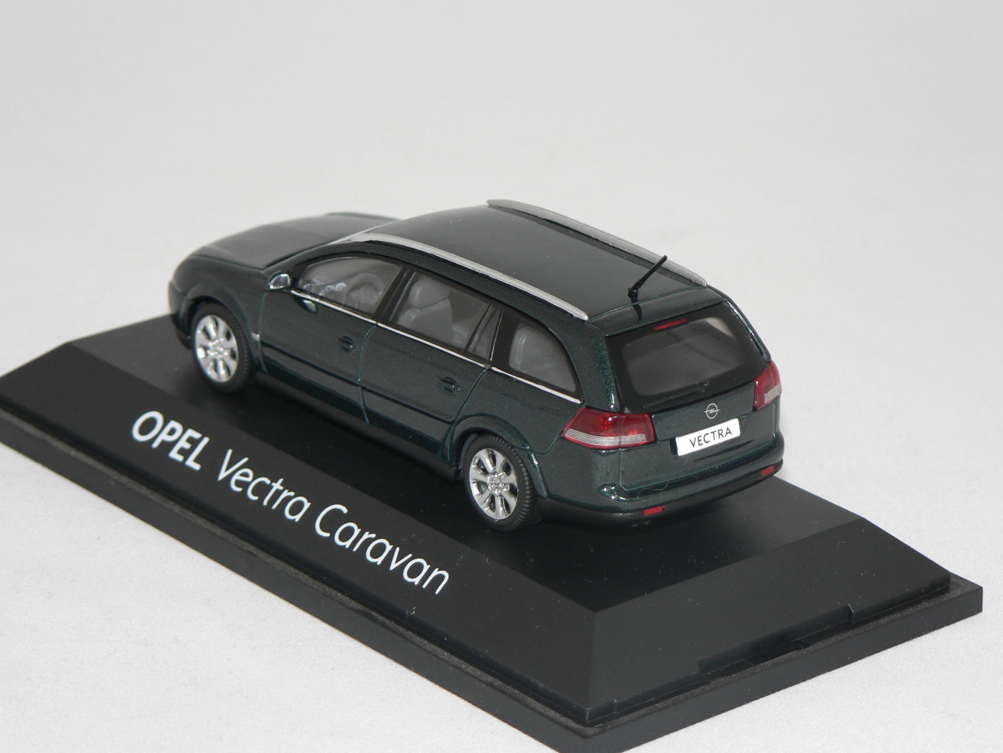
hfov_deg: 15.2
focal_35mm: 130
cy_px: 376
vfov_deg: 11.4
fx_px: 3767
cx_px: 502
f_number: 3.2
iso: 80
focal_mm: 21.6
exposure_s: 1/60
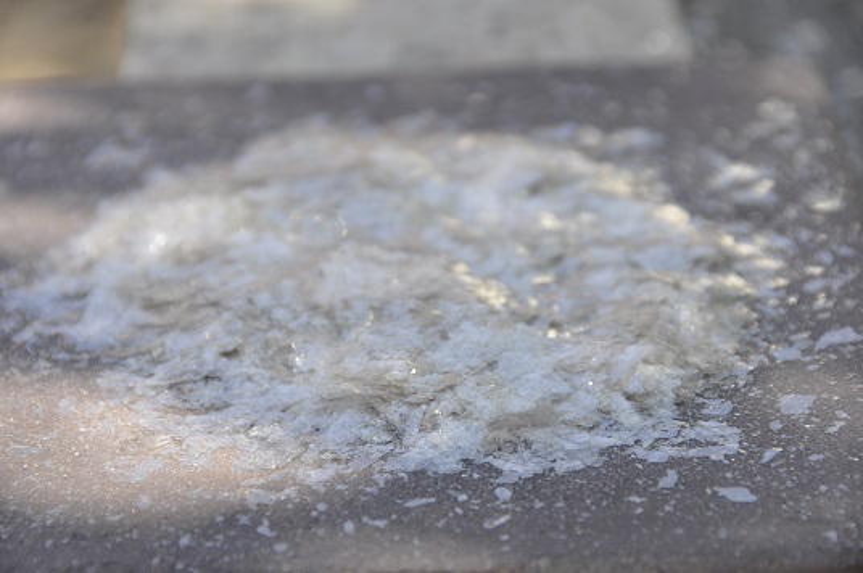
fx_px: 4310
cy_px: 286
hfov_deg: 11.4
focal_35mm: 180
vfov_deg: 7.6
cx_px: 432
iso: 200
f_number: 8
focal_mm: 120
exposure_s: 1/200
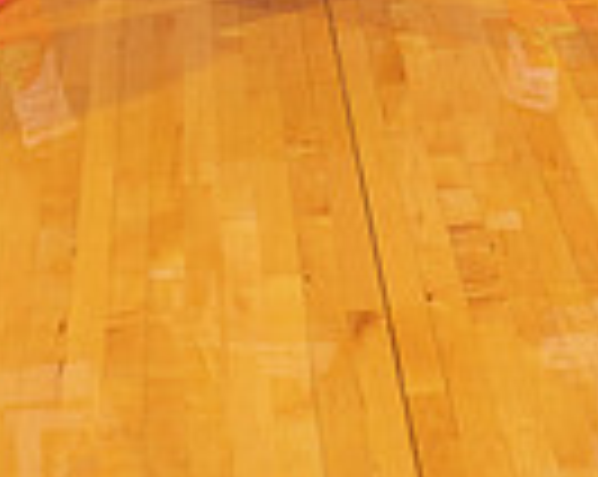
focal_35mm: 146
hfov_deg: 13.2
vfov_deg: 9.7
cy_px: -518
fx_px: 2580
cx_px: 247
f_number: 7.1
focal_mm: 46
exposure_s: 1/320
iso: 320
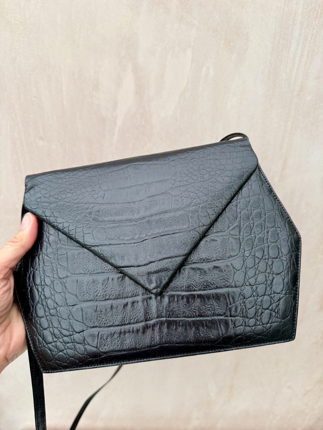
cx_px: 162
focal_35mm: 24
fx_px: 299
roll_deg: -4.6
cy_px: 215
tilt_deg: -24.0
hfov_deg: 56.8
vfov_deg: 71.6
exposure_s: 1/113
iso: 200
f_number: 1.78
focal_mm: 6.76
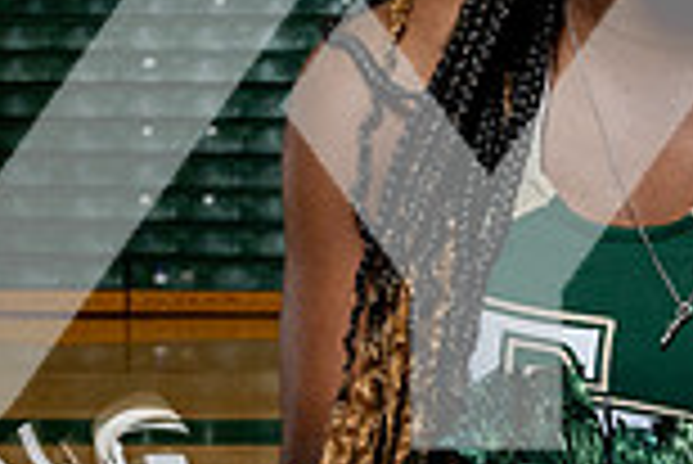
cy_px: 177
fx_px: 2331
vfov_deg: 11.3
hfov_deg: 16.7
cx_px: 616
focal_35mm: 121
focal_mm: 30
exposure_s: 1/250
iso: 640
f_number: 7.1
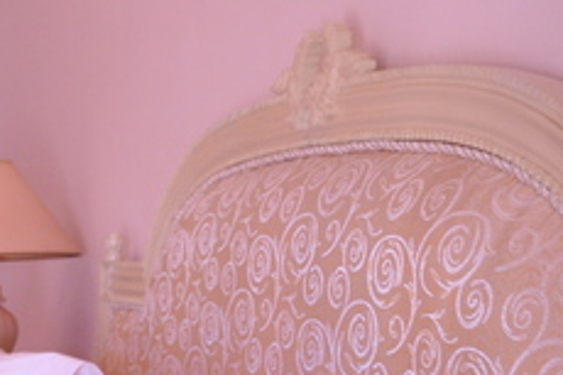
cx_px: -399
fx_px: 1387
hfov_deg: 18.7
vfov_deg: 15.1
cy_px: 364
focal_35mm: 89
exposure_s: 1/20
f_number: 2.8
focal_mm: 17
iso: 500
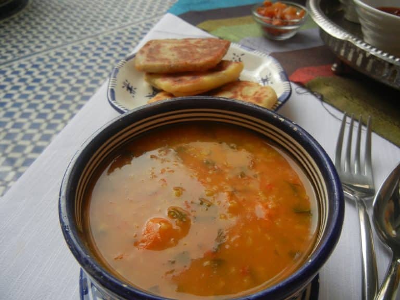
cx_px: 200
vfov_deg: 46.8
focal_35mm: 30
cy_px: 150
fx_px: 347
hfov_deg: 60.0
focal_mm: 5.4
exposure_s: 1/118
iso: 160
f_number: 3.5
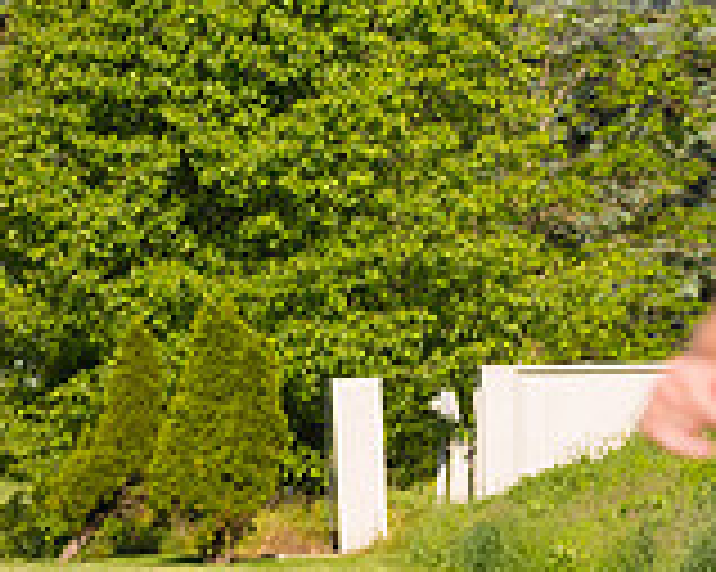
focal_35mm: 497
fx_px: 10525
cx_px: 1279
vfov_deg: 3.1
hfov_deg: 3.9
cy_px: 511
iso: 400
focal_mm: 145
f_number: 5.6
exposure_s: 1/2000
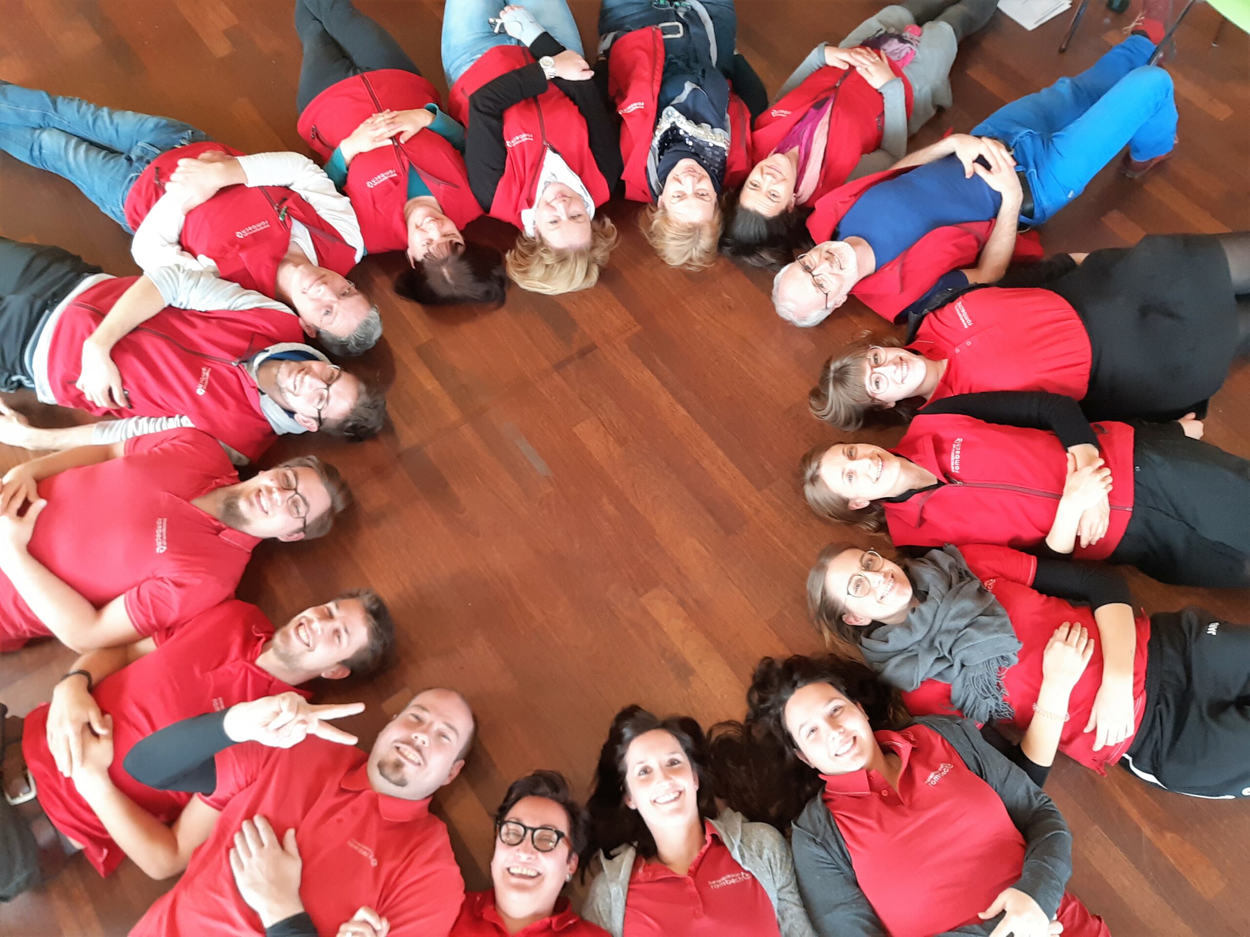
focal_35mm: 27
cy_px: 468
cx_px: 625
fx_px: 975
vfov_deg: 51.4
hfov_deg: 65.3
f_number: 1.7
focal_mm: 3.93
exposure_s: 1/60
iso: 160
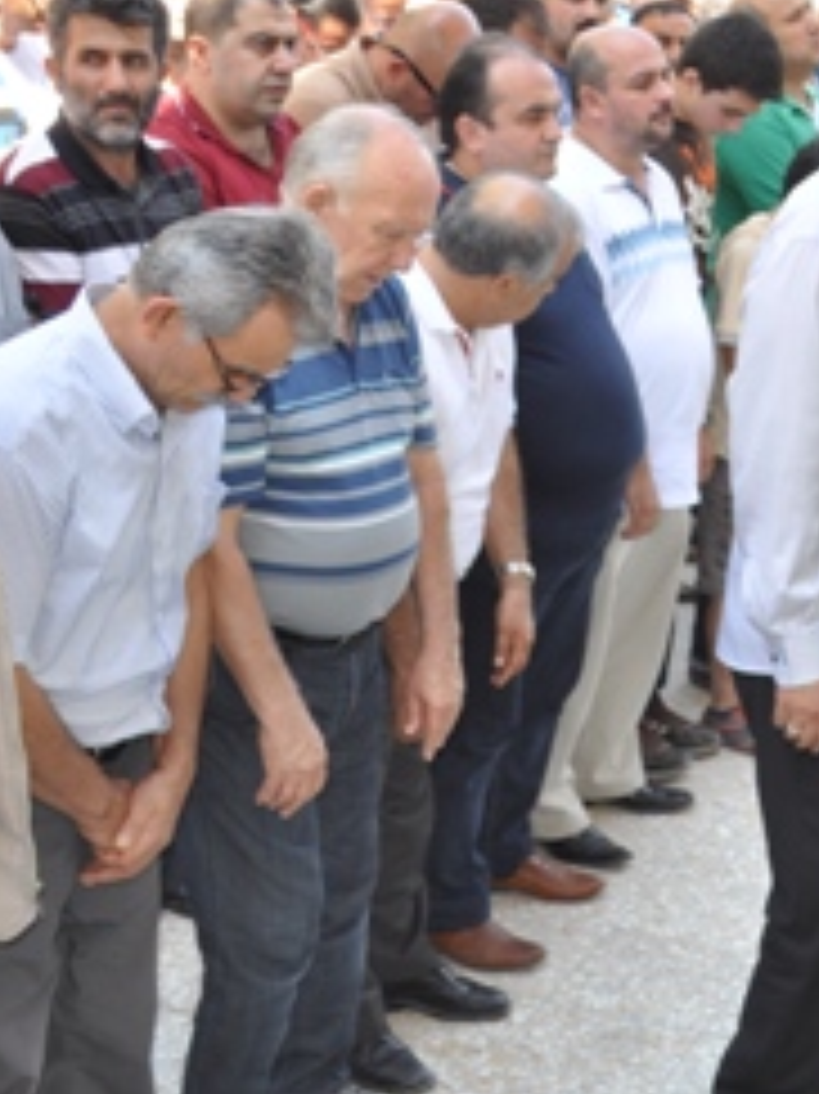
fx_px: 2179
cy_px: 450
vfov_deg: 28.1
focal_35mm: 69
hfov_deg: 20.3
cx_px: 904
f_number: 4.2
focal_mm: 26
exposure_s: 1/160
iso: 400
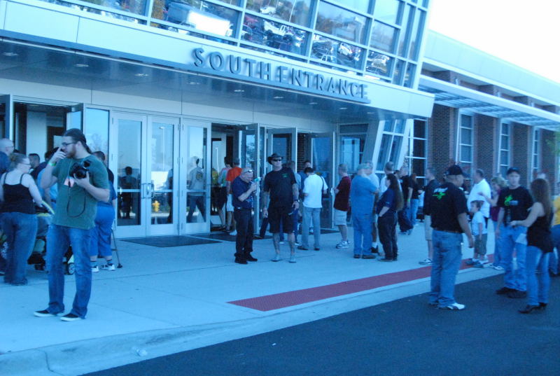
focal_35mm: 42
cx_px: 280
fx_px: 655
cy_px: 188
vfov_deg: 32.0
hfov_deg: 46.3
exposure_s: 1/8000
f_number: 3.2
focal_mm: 28
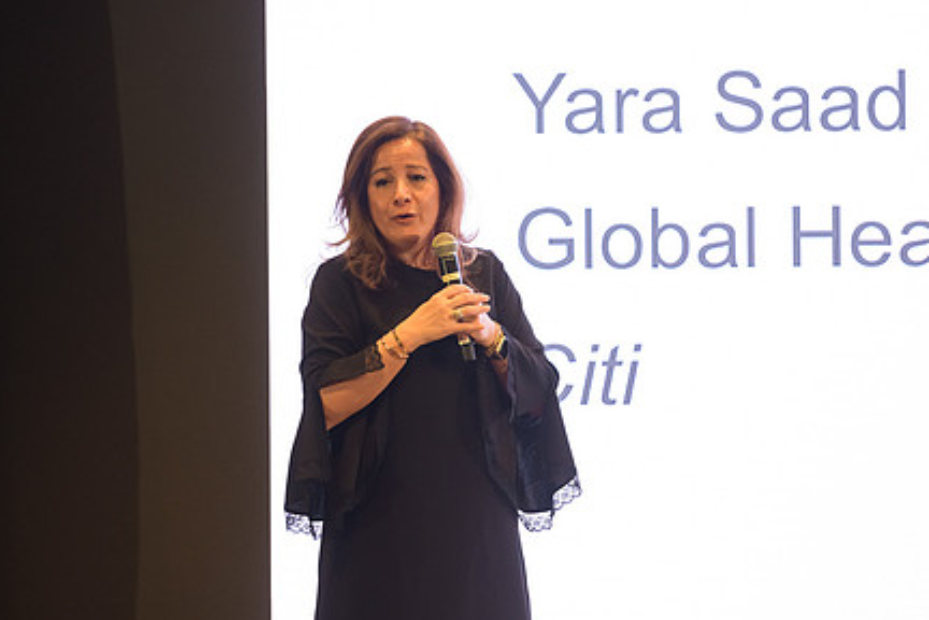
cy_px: 257
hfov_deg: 7.9
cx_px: 598
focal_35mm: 262
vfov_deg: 5.2
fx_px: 6761
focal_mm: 195
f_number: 3.2
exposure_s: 1/200
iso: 1250
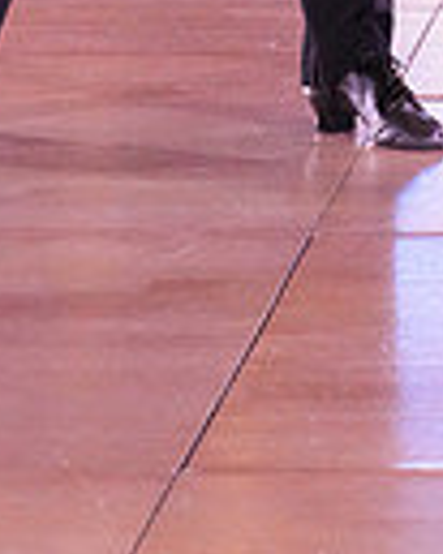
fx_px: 3183
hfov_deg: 7.9
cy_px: -601
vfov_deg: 9.3
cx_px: 488
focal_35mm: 194
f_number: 7.1
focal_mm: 46
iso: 8000
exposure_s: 1/250
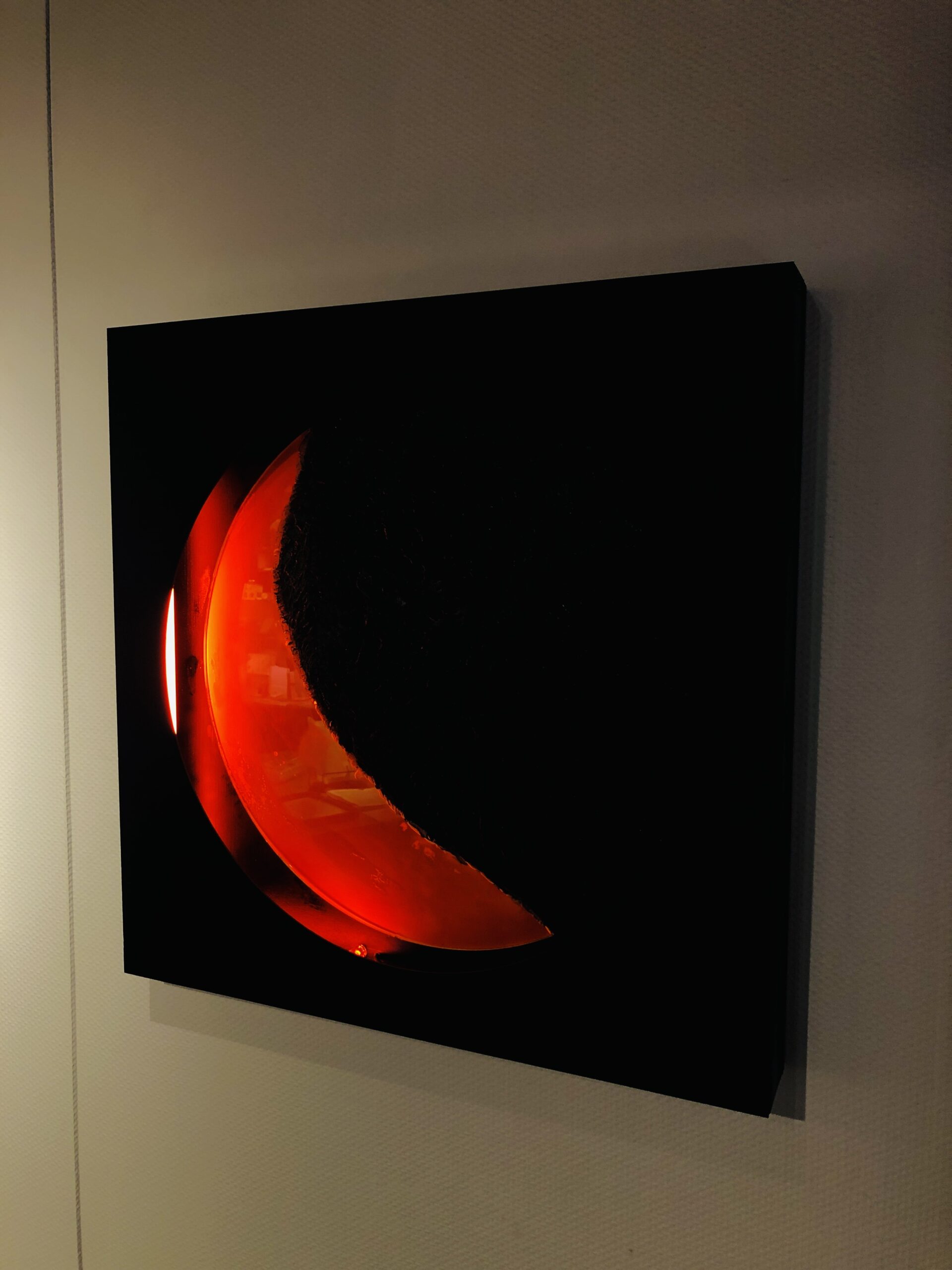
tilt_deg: -5.4
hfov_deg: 49.7
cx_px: 476
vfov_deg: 63.4
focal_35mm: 28
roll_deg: -0.3
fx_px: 1027
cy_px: 635
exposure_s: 1/24
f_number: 1.8
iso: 40
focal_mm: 4
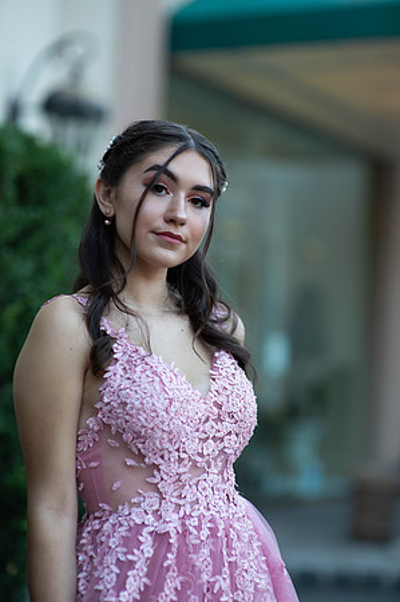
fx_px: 1420
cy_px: 301
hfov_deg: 16.0
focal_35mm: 85
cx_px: 200
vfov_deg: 23.9
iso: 250
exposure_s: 1/640
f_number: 2
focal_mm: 85
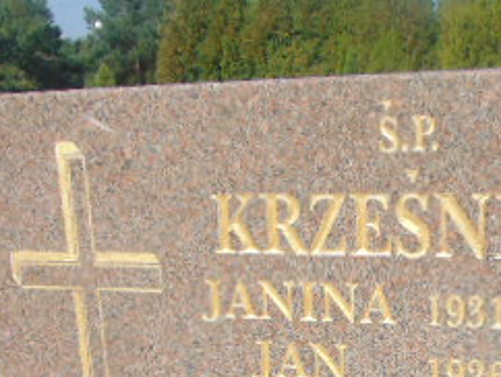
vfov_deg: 21.0
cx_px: 342
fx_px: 956
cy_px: 431
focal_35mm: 66
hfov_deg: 29.1
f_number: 7.7
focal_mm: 4.5
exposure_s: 1/250
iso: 80
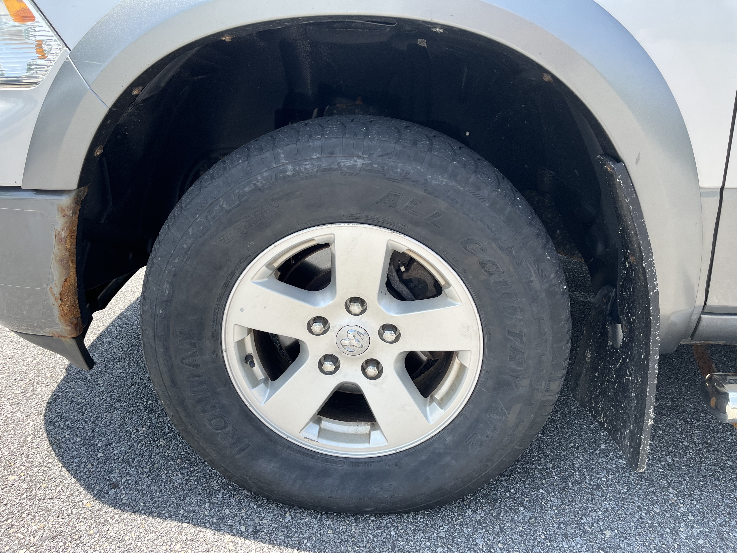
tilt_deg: -21.9
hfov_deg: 67.3
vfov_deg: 53.1
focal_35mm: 26
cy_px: 276
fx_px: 554
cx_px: 368
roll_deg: +1.3
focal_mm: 5.1
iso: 50
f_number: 1.6
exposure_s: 1/742
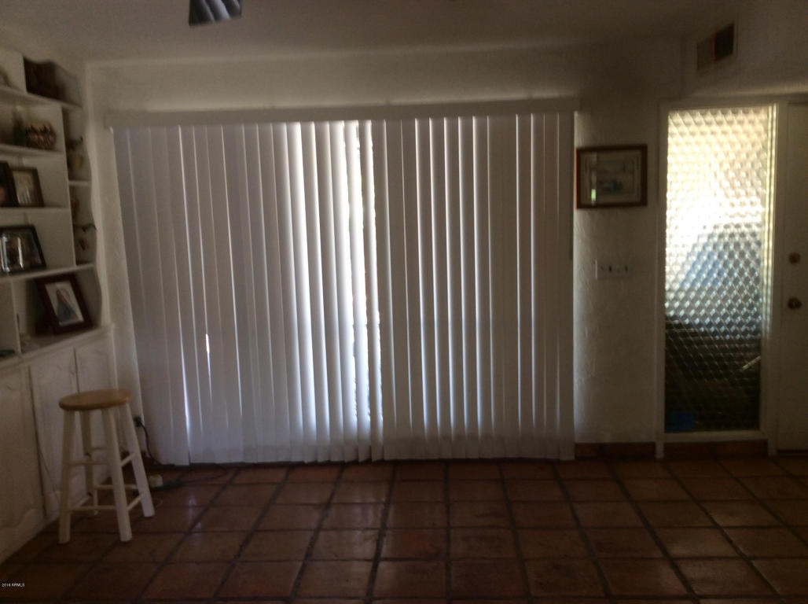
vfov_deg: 44.1
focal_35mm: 32
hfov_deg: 56.9
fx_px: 746
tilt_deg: -8.6
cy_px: 302
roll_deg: +2.3
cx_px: 404
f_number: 2.4
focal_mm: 3.3
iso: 40
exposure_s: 1/24
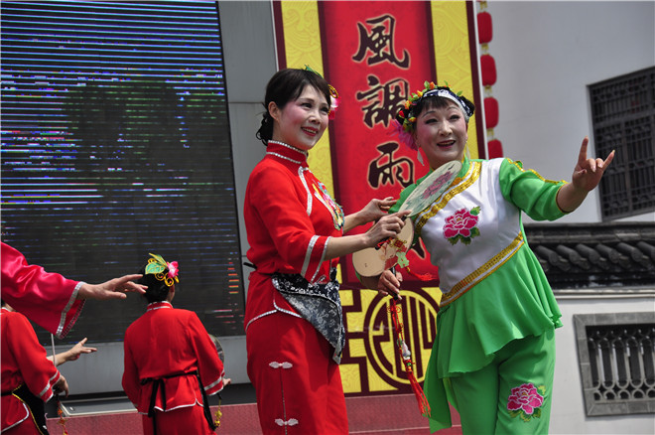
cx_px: 328
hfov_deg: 13.1
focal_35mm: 158
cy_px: 218
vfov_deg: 8.7
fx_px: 2861
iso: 200
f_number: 8
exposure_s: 1/800
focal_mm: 105
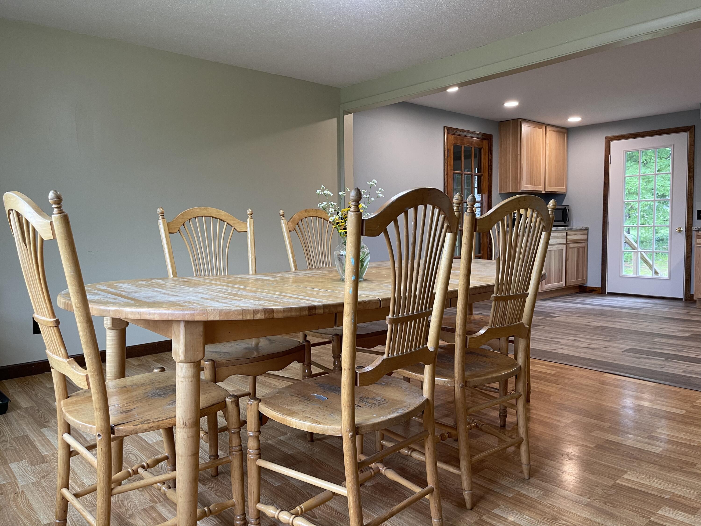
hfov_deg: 67.3
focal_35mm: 26
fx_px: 527
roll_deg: +0.2
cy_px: 263
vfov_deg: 53.1
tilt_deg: -3.5
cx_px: 350
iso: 125
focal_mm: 5.1
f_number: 1.6
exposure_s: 1/60
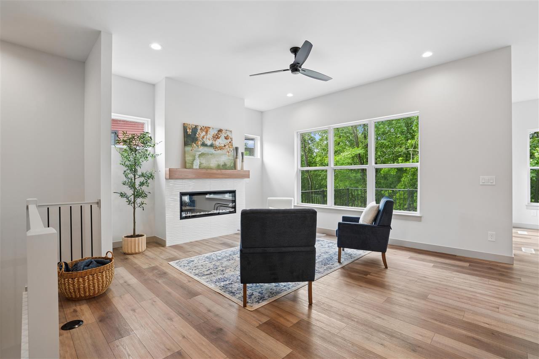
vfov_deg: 70.4
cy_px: 180
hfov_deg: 93.3
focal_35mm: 17
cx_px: 270
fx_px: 254
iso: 400
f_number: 9
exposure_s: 1/20
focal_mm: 17
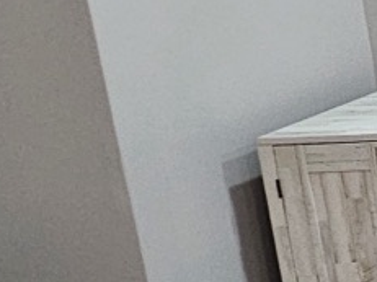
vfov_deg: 16.1
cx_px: 1167
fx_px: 980
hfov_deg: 11.1
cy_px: 11
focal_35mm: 90
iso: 320
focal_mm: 2.2
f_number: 2.2
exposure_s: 1/40
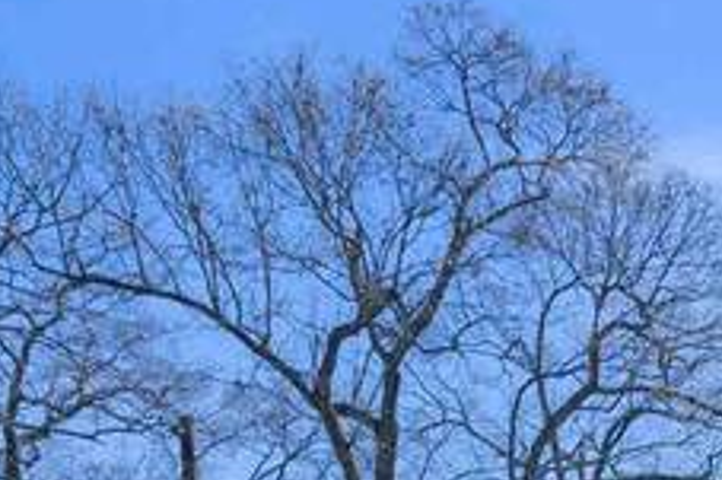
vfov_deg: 11.7
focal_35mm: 99
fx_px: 1980
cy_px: 1101
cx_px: 1441
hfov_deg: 16.1
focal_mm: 17.5
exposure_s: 1/80
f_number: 8
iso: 100
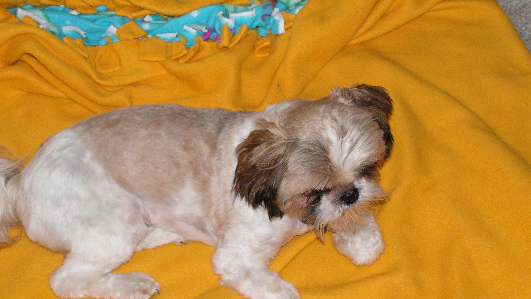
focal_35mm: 75
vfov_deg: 16.1
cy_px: 179
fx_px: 1056
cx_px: 269
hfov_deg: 28.2
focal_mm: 11.4
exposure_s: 1/80
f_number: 3.3
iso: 160
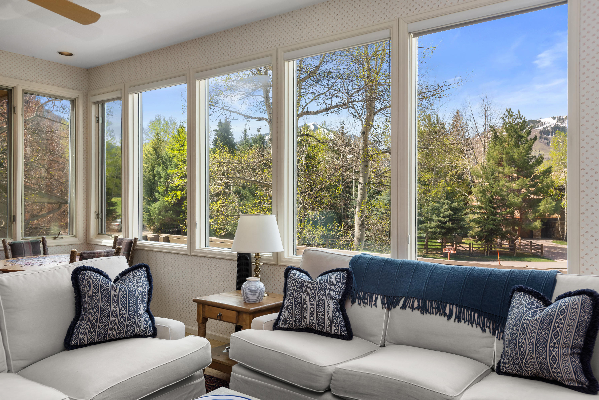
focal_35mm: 28
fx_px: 466
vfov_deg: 46.4
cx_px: 300
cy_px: 200
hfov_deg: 65.5
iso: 320
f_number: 7.1
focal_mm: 28
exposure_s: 1/200
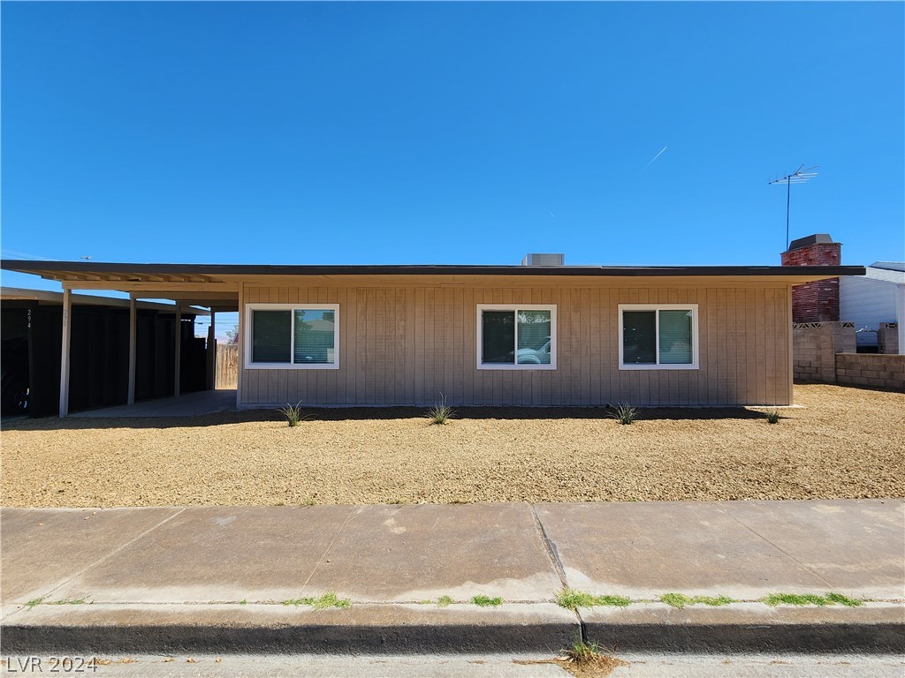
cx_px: 452
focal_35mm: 13
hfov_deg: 106.2
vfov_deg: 89.9
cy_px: 339
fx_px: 340
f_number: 2.2
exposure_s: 1/1718
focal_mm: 2.2
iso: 50
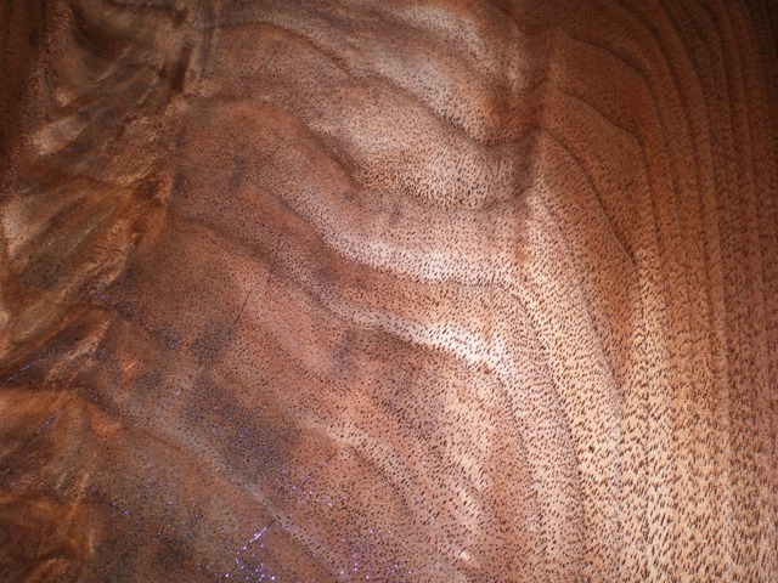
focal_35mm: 38
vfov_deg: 37.7
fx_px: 854
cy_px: 292
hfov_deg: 49.0
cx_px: 389
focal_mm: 6.3
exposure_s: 1/30
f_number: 4.6
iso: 64
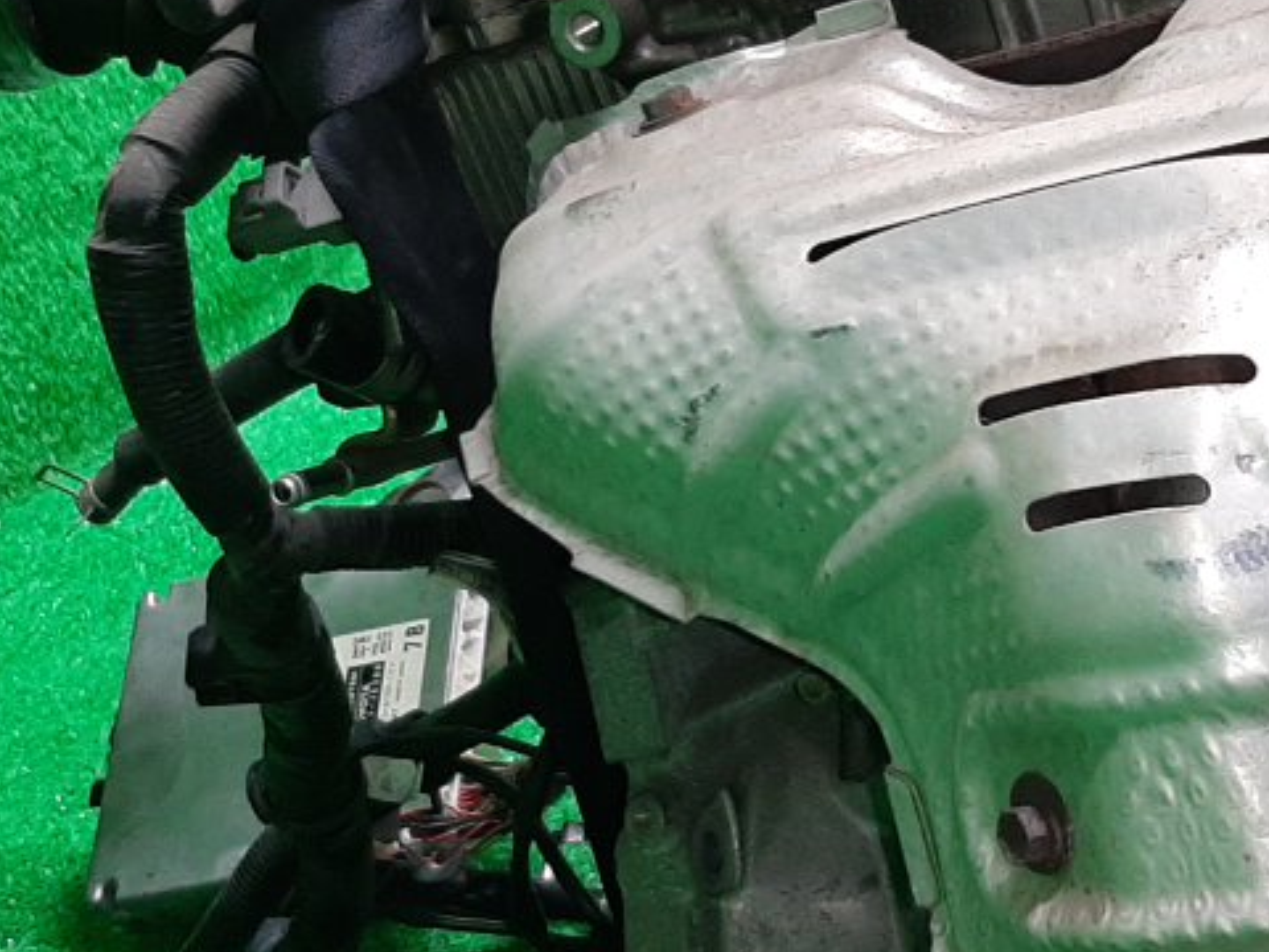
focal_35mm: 78
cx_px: 904
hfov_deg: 24.8
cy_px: 542
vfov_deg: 18.9
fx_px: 2859
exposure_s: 1/50
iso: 151
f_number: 1.7
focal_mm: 3.93
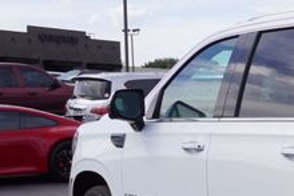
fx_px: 784
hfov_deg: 19.0
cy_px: 233
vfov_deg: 13.9
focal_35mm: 96
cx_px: 425
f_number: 8
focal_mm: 22
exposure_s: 1/200
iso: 100
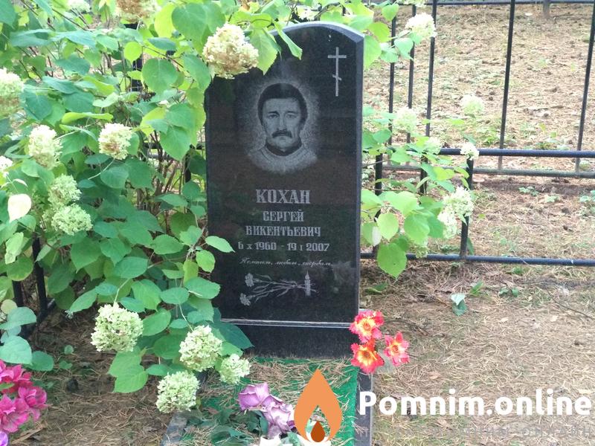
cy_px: 223
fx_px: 894
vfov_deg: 28.0
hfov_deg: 36.8
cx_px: 298
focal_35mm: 52
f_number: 2.6
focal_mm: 5.99
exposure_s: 1/30
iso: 1250
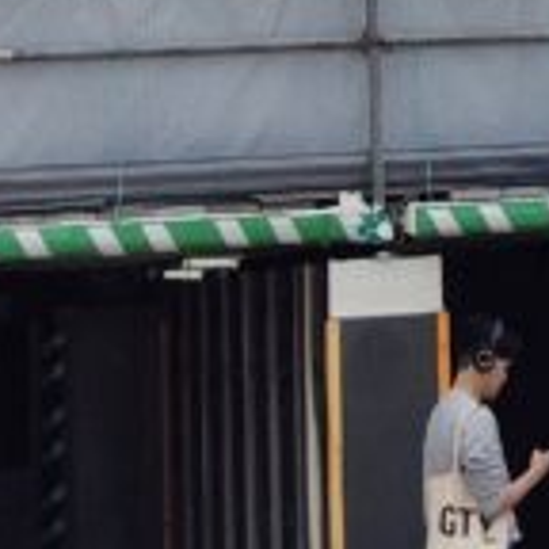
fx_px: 3158
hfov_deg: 9.8
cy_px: -780
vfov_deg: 8.9
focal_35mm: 176
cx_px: 652
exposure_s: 1/1486
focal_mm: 4.22
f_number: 1.8
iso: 50
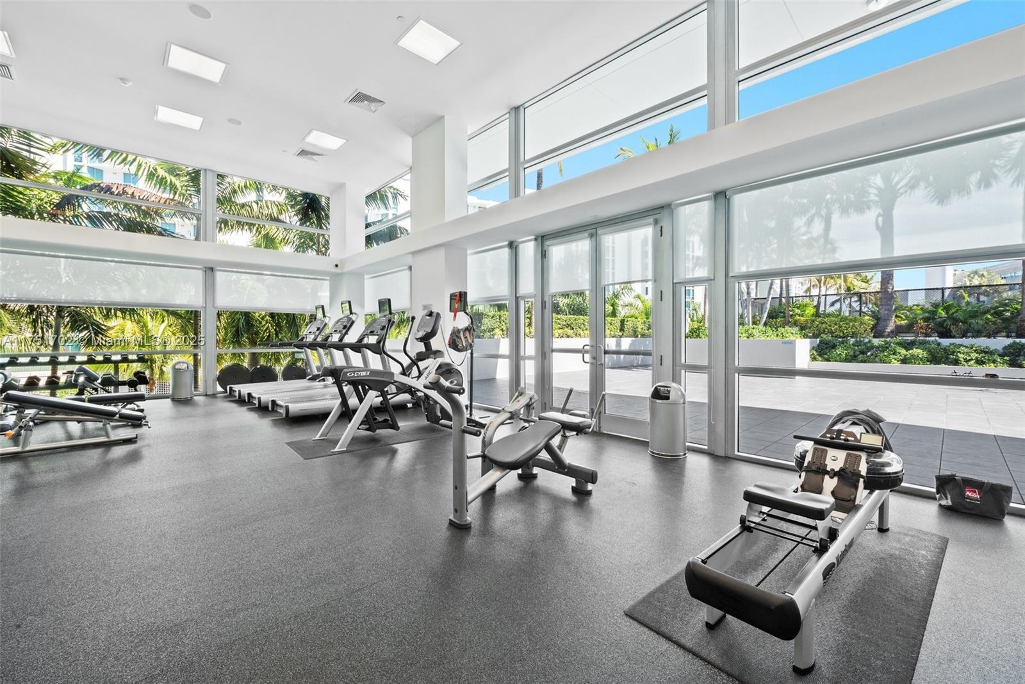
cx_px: 512
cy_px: 342
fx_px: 399
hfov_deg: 104.2
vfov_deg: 81.2
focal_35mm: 14
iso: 560
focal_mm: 14
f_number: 8
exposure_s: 1/13
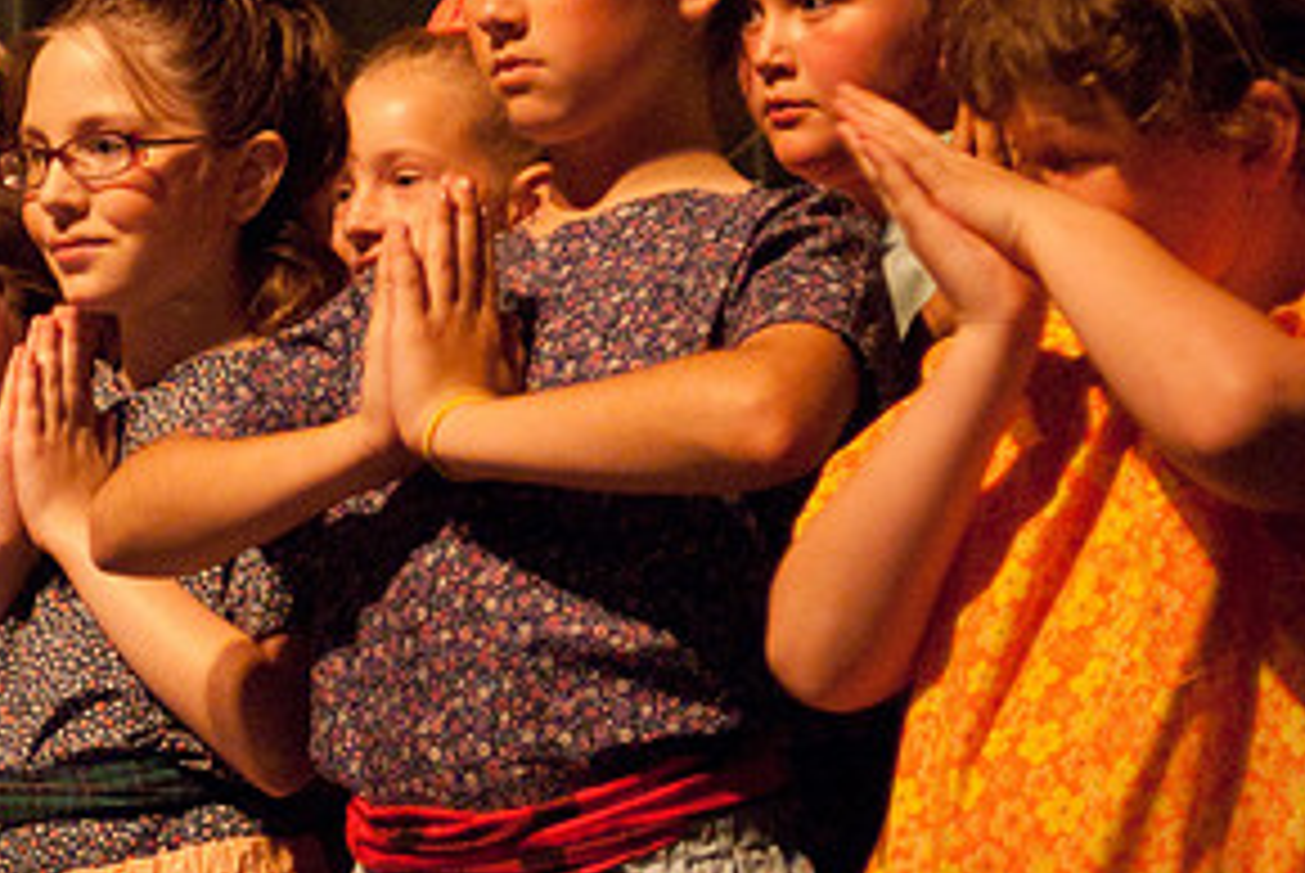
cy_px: 202
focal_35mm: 144
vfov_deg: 9.5
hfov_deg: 14.2
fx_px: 5225
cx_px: 1026
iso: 1000
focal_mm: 48
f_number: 2.8
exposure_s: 1/40
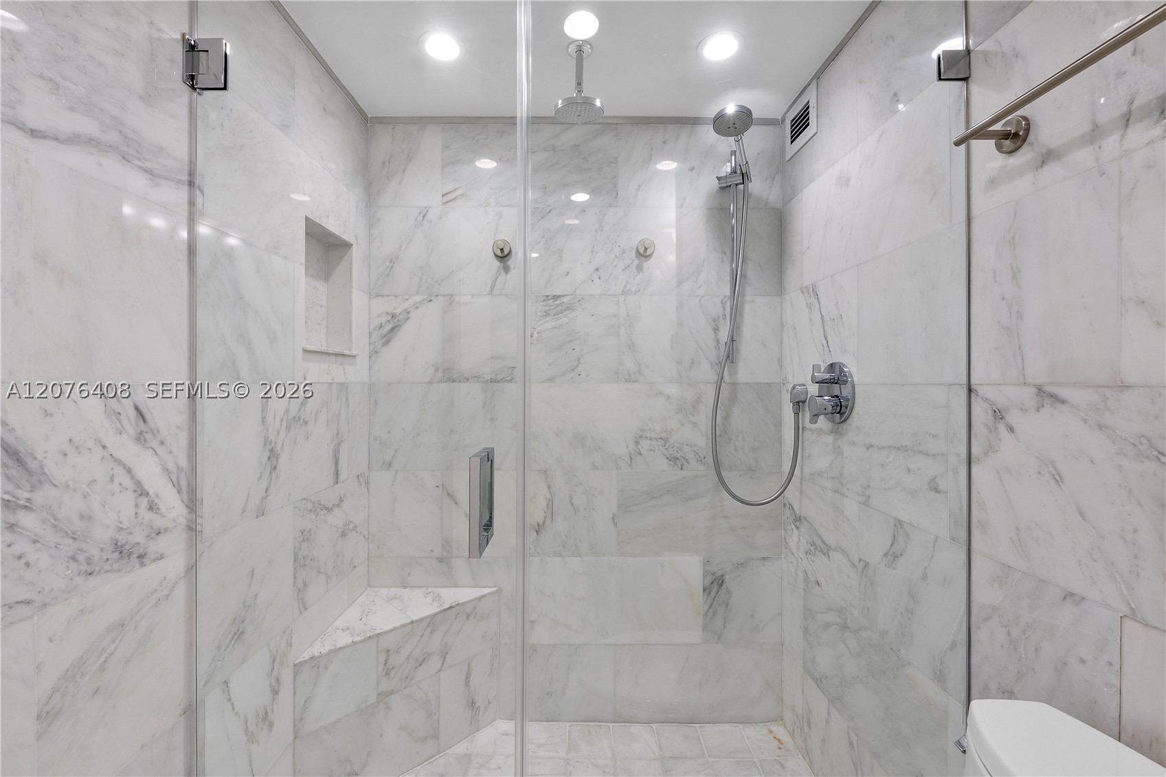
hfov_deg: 100.4
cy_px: 388
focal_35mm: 15
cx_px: 583
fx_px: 486
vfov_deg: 77.3
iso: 160
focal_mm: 10
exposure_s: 1/8
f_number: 11
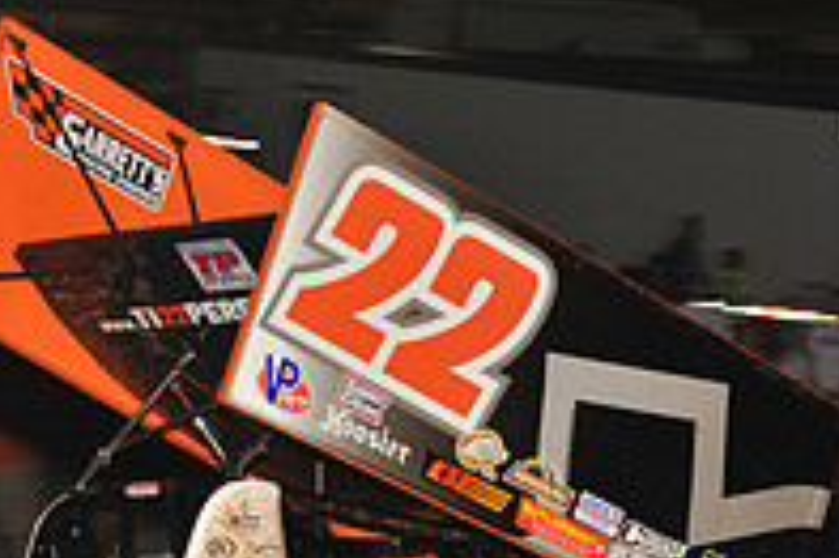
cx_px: 618
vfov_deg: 4.4
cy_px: 720
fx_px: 7195
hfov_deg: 6.7
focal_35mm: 309
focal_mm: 105
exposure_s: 1/320
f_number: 7.1
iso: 1000
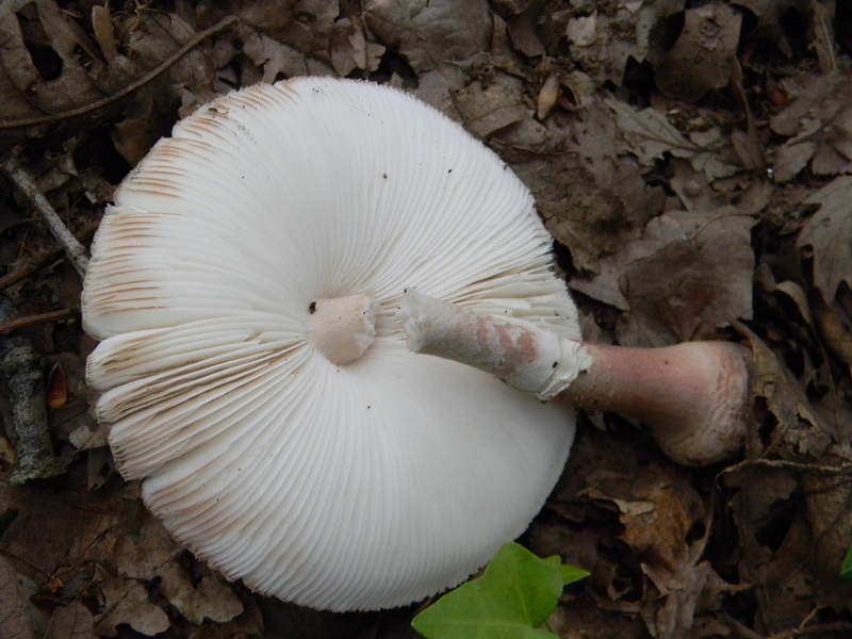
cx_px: 426
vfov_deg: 26.1
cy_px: 320
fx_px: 1378
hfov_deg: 34.3
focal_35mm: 56
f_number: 4.1
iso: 400
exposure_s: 1/94.8
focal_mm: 10.1
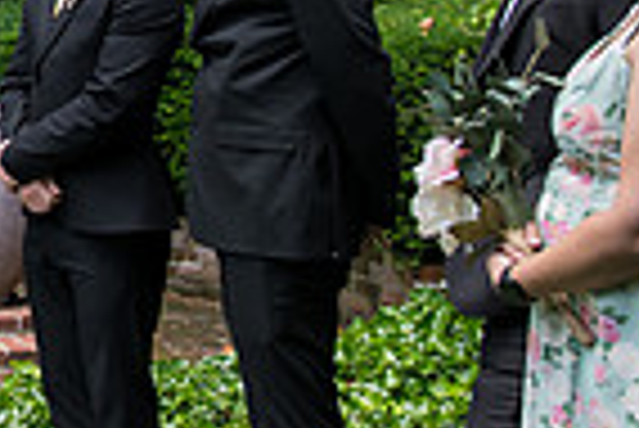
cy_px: -29
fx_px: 1741
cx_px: -400
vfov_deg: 13.7
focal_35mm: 98
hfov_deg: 17.9
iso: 640
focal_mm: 24
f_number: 3.5
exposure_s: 1/400
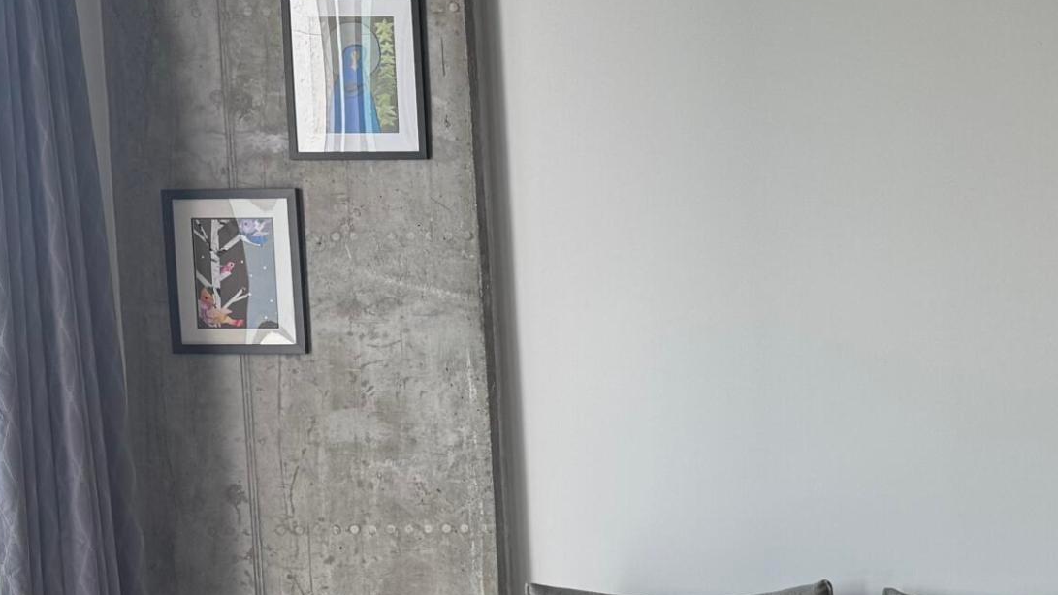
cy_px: 506
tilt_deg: -6.4
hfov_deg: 28.9
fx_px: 1936
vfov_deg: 17.3
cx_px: 1028
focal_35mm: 69
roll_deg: +1.0
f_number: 1.78
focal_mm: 6.76
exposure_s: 1/360
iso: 80
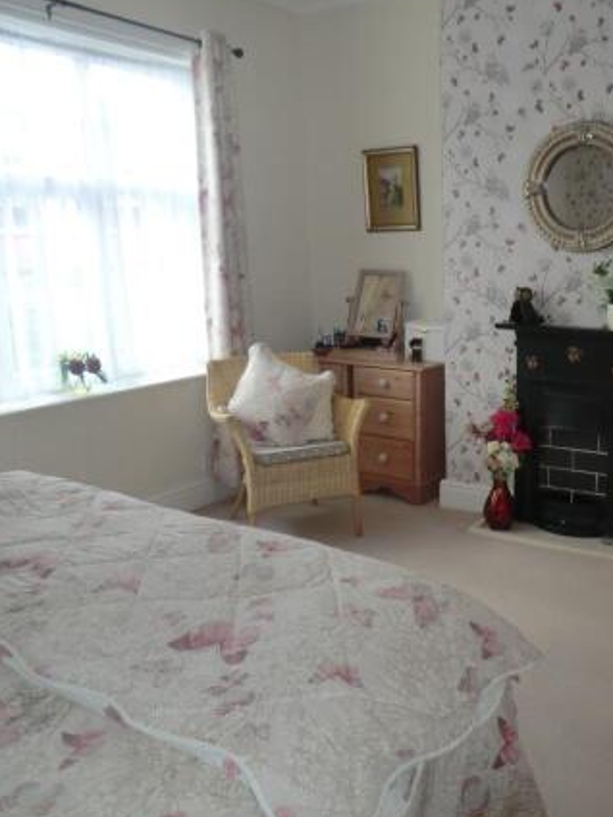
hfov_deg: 42.1
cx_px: 433
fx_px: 779
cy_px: 400
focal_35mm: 33
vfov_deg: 55.3
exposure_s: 1/60
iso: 100
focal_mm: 4.3
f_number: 3.2
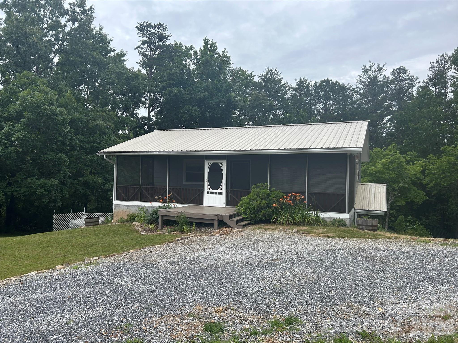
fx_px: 344
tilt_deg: -1.2
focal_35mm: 26
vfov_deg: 53.1
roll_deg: -0.8
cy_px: 172
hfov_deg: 67.3
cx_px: 229
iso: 50
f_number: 1.5
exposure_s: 1/1597
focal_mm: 5.7
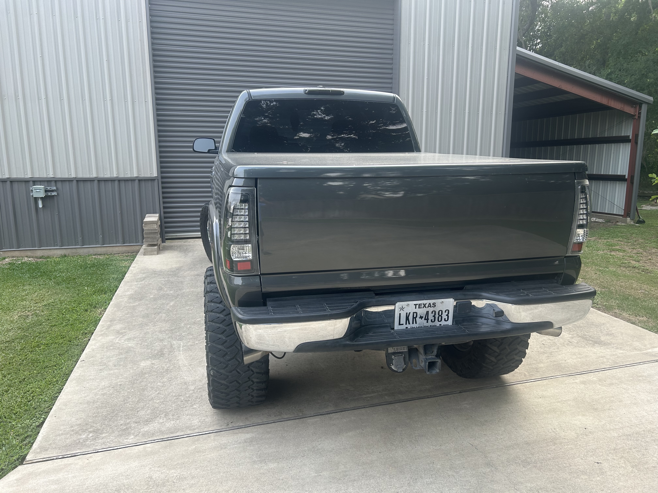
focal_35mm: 26
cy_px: 246
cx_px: 329
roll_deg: +0.9
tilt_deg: -9.9
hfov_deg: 67.3
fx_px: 494
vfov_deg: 53.1
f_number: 1.5
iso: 50
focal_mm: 5.7
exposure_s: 1/295
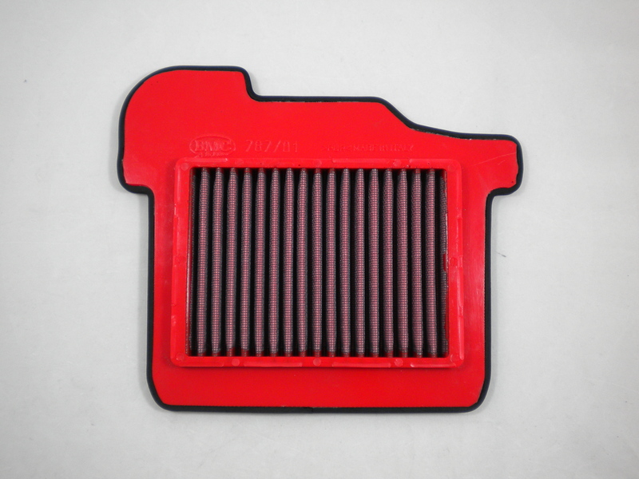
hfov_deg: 45.8
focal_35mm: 41
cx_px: 320
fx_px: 757
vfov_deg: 35.1
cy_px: 240
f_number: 3.5
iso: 109
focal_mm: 7.4
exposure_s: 1/57.3
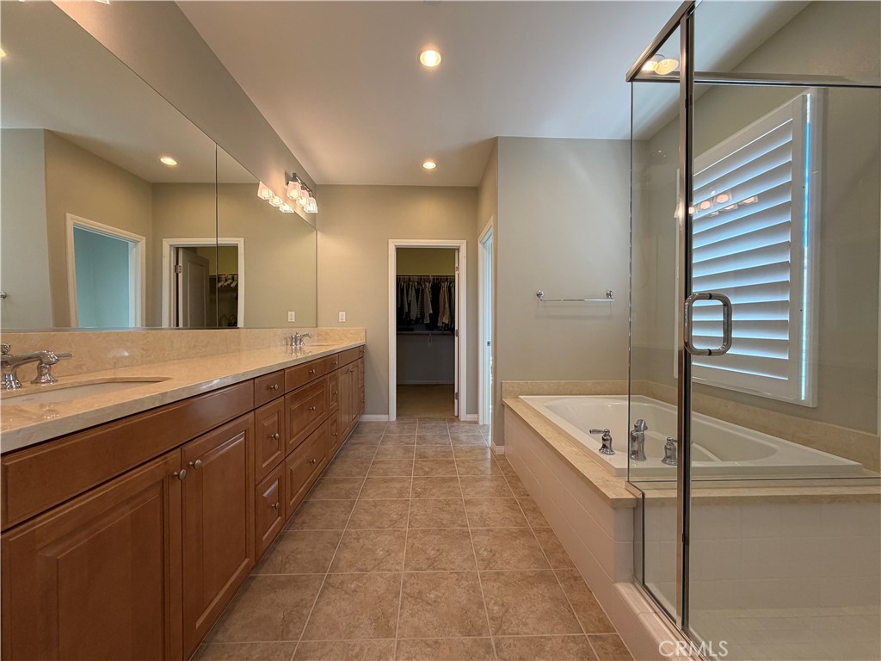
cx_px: 440
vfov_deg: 85.7
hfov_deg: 102.1
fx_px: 356
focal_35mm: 14
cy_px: 330
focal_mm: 2.22
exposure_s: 1/120
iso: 125
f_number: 2.2
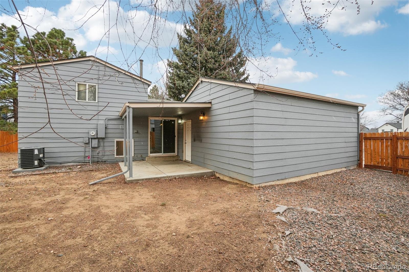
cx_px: 204
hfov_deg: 100.4
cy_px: 136
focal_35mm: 15
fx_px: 170
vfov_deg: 77.3
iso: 400
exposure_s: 1/200
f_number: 8
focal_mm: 10
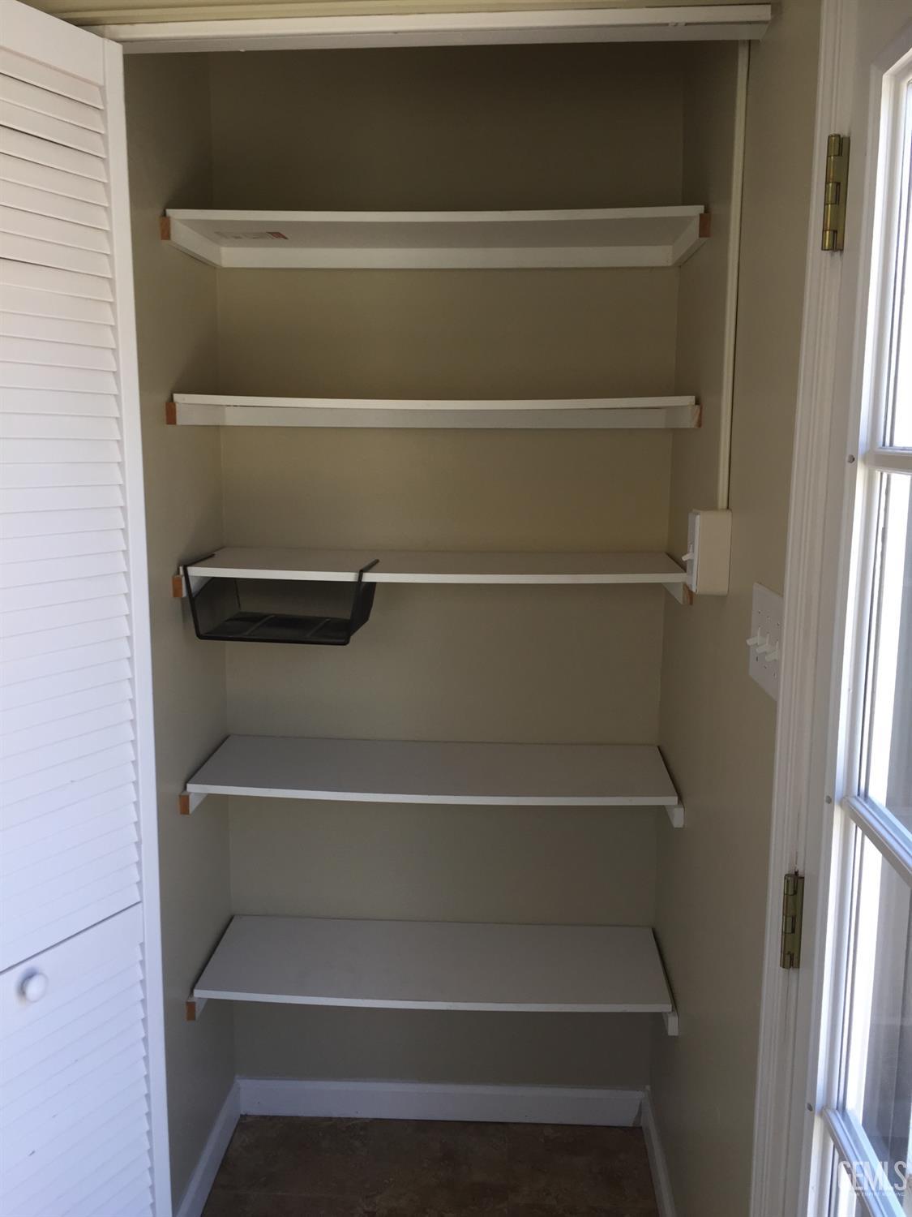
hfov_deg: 48.2
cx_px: 456
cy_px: 608
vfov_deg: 61.7
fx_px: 1019
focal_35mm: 29
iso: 40
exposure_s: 1/120
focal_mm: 4.15
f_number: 2.2
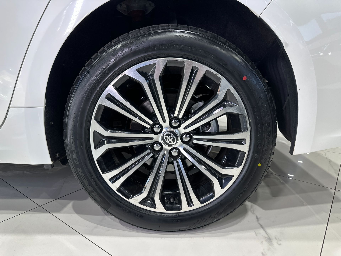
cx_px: 170
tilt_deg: -13.4
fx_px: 236
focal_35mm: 24
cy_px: 128
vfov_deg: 56.8
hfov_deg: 71.6
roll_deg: -0.4
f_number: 1.78
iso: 125
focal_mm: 6.86
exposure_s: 1/60
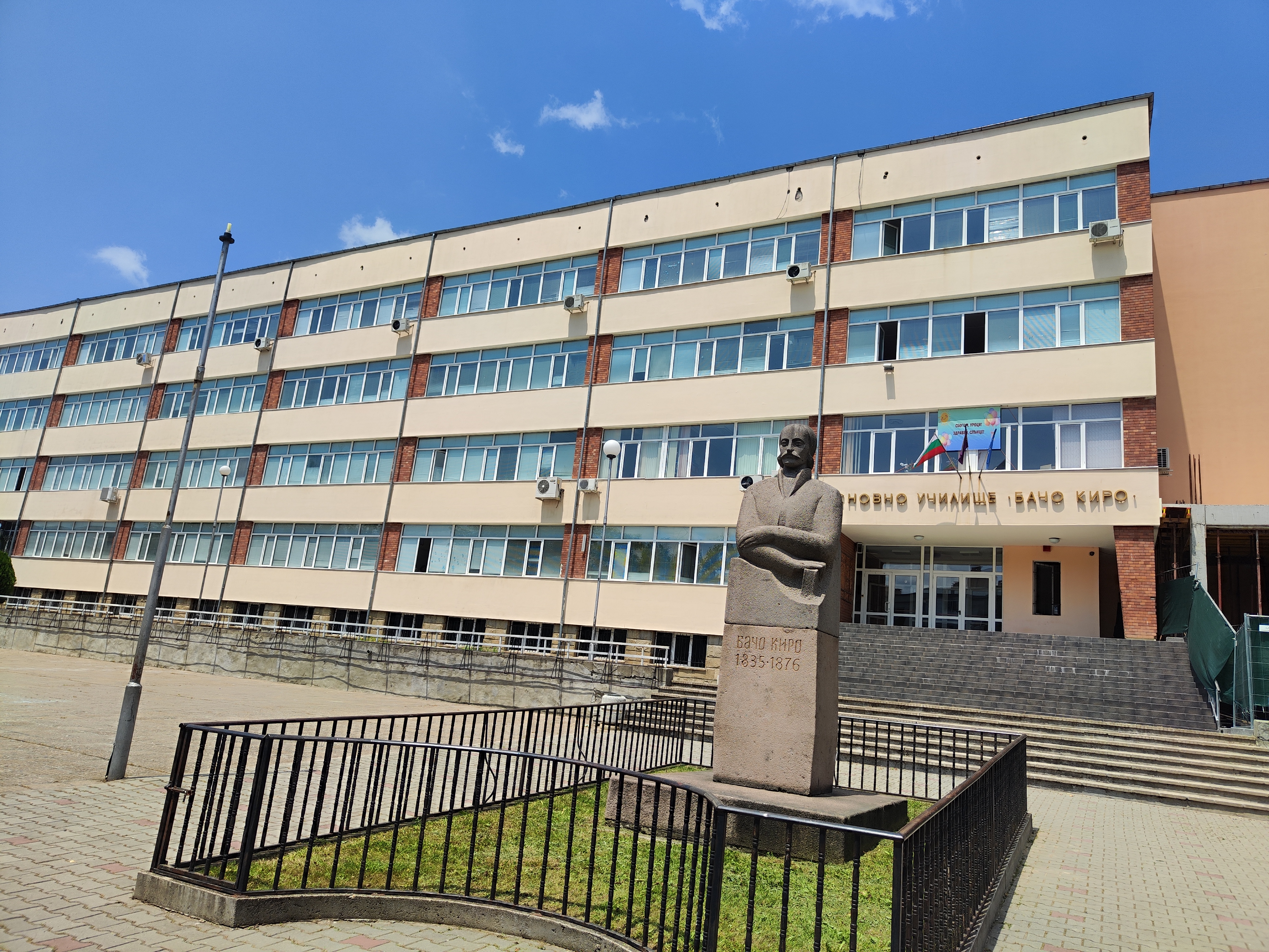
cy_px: 476
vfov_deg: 56.8
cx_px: 634
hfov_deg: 71.6
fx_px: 880
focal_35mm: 24
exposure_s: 1/2932
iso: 50
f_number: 1.88
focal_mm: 5.59
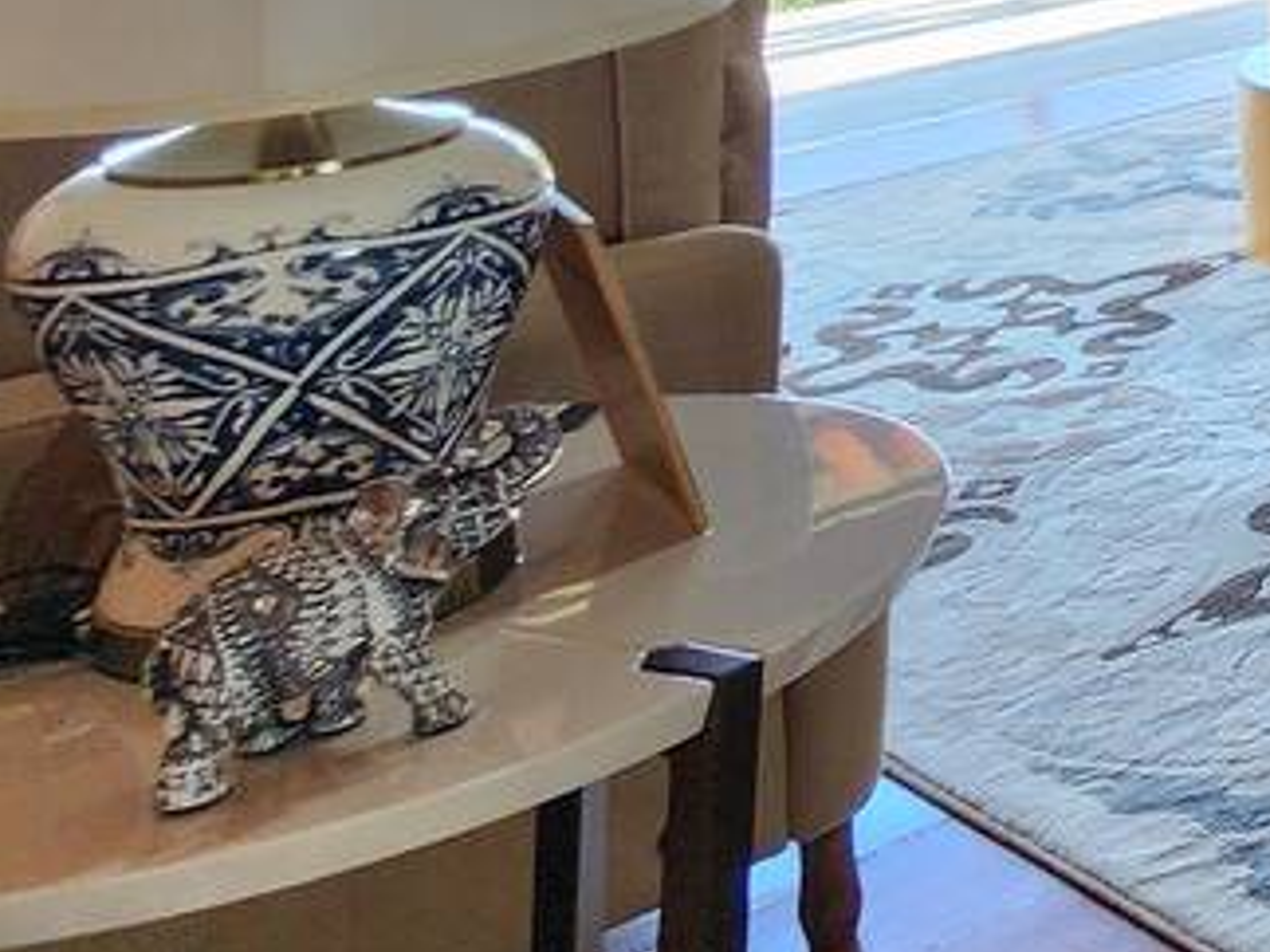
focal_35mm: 58
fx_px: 2127
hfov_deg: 19.5
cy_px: -366
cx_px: 2512
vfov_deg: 22.0
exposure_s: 1/60
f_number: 2.2
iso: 125
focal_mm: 2.2
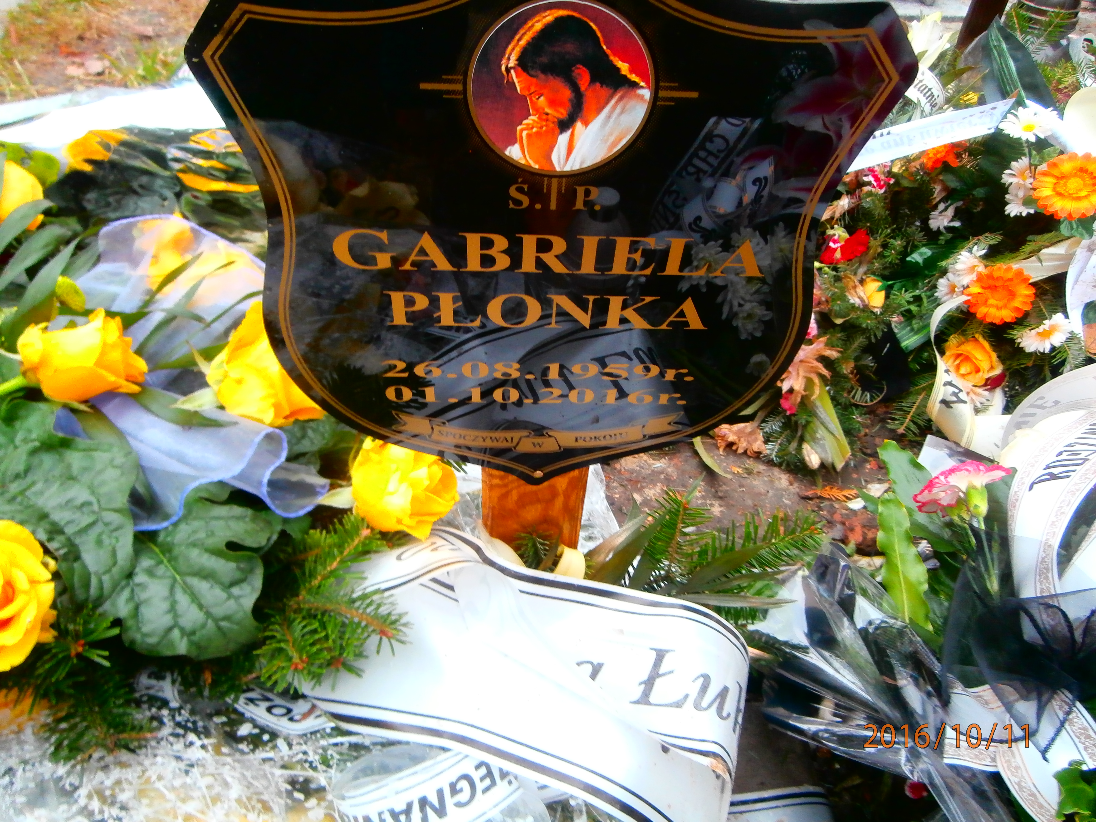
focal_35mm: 24
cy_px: 411
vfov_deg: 56.8
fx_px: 760
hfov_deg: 71.6
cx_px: 548
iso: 200
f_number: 3
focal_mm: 4.2
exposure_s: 1/30
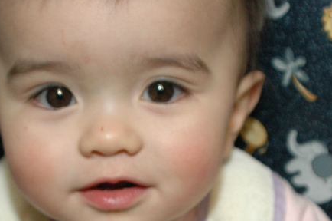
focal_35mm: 93
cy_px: 200
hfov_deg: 21.9
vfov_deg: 14.5
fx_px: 856
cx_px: 140
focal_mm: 28
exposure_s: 1/200
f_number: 4
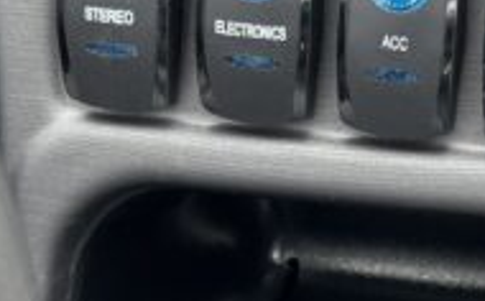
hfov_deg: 13.5
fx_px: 2045
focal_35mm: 155
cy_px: 176
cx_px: 382
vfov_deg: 8.4
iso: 40
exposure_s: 1/171
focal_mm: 5.96
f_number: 1.6
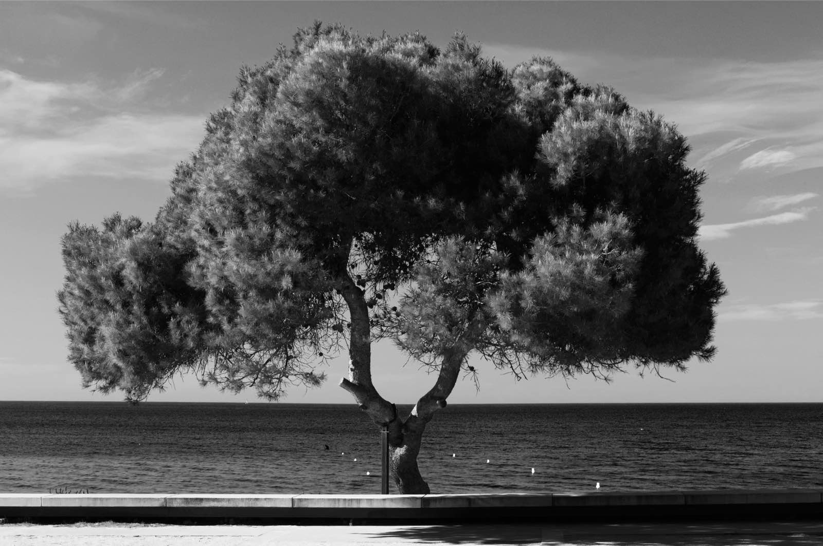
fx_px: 1073
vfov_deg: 28.6
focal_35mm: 47
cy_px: 273
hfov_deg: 42.0
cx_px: 412
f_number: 11
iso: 200
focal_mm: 31.5
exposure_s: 1/340
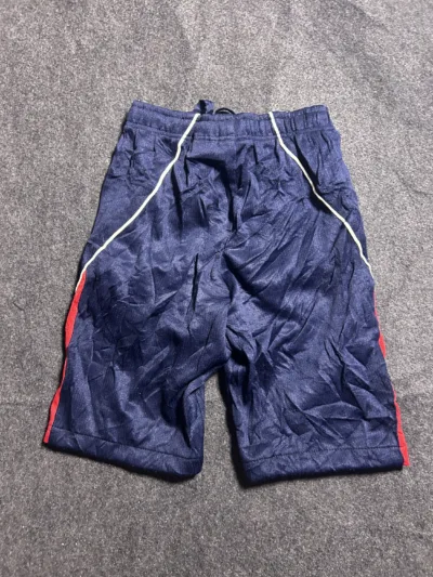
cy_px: 288
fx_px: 433
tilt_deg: -65.3
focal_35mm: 26
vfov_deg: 67.3
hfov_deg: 53.1
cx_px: 216
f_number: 1.5
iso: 400
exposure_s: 1/33
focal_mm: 5.7
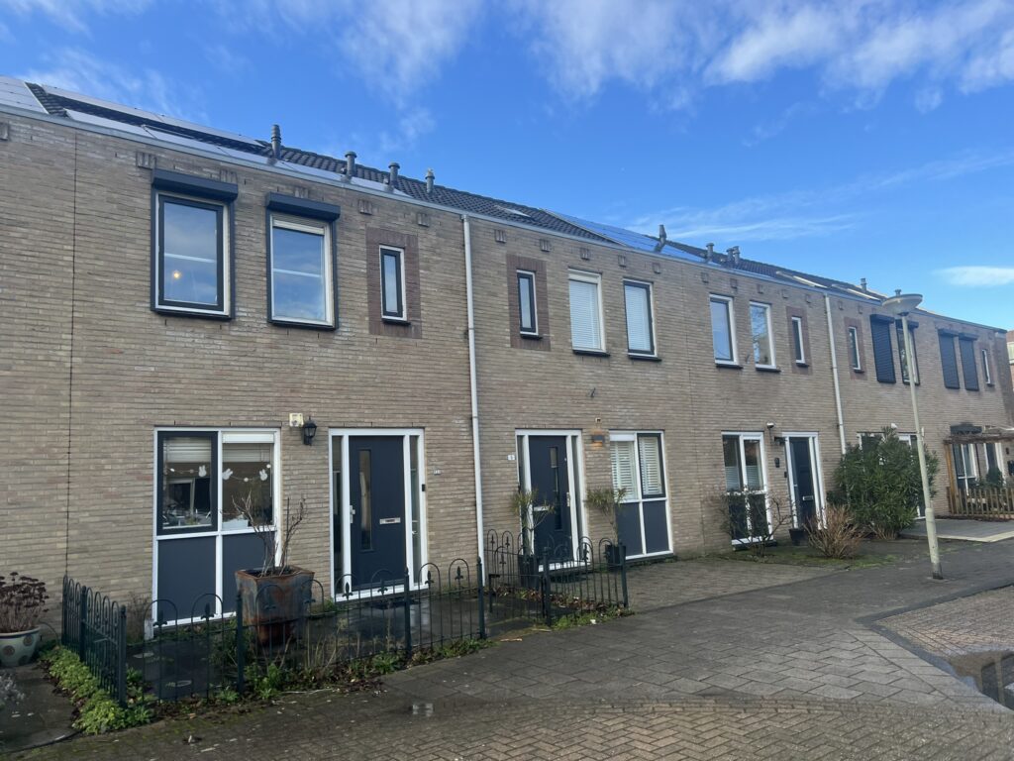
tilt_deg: +6.9
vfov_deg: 53.1
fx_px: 762
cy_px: 380
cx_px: 507
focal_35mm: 26
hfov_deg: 67.3
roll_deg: +4.9
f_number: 1.5
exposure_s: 1/1038
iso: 50
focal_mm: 5.7
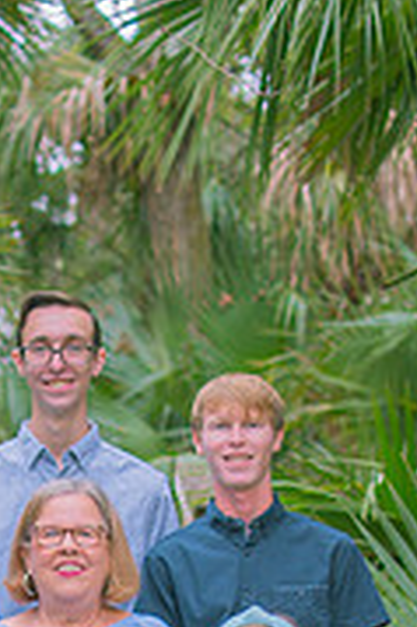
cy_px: 729
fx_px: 2280
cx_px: 32
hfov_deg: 10.4
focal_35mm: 131
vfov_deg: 15.2
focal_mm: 35
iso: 100
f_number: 2.2
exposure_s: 1/250
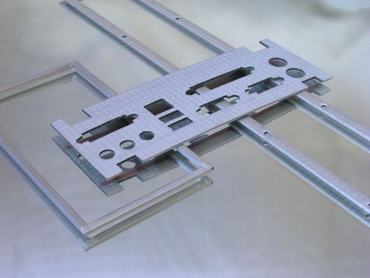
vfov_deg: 22.9
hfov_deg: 30.3
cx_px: 185
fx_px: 684
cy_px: 139
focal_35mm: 64
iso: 158
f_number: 3.5
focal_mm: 9.7
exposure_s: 1/4.7
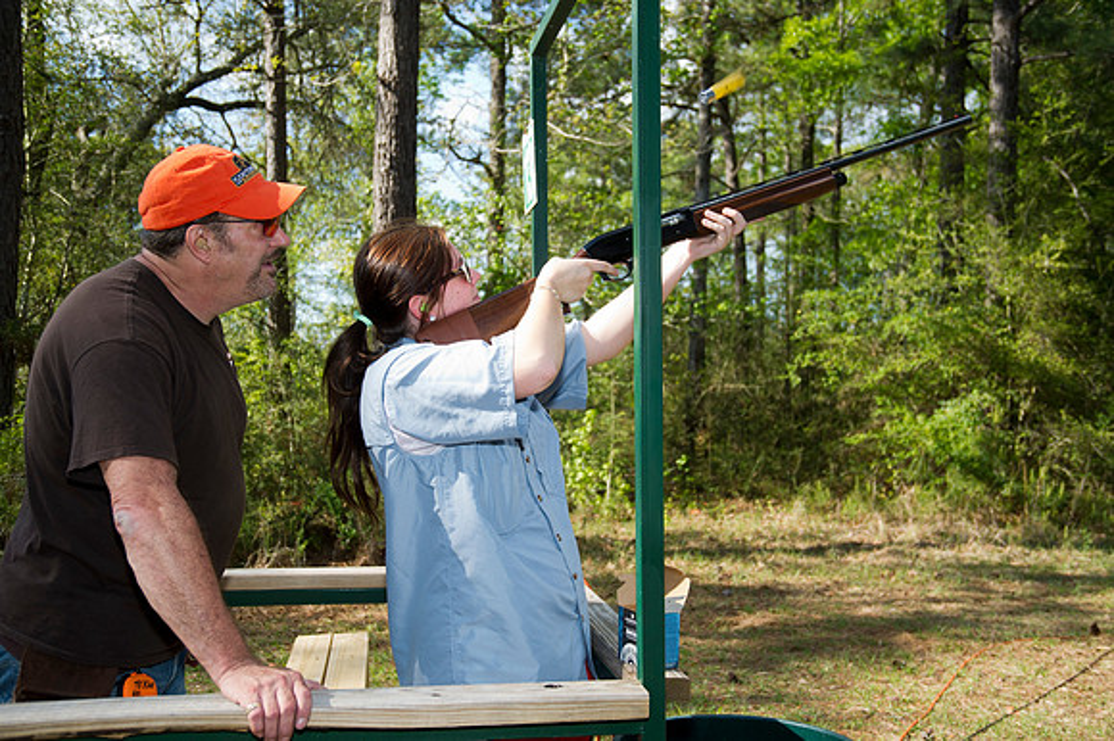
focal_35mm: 40
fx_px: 1237
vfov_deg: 33.4
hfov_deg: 48.5
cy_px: 370
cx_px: 557
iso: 100
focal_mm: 40
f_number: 5.6
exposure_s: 1/200
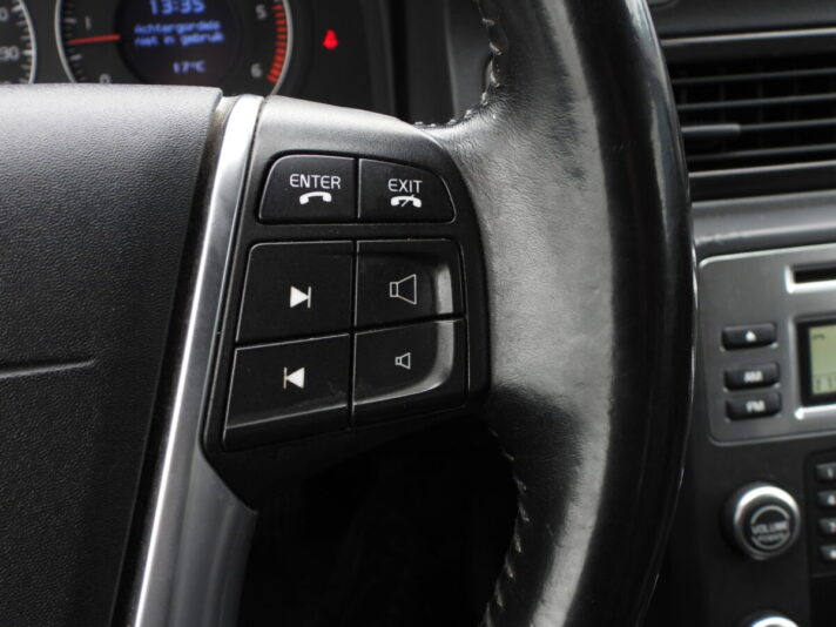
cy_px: 314
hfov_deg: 49.0
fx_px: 918
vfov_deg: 37.7
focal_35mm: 38
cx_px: 418
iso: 100
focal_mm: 6.8
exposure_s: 1/50
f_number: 3.2
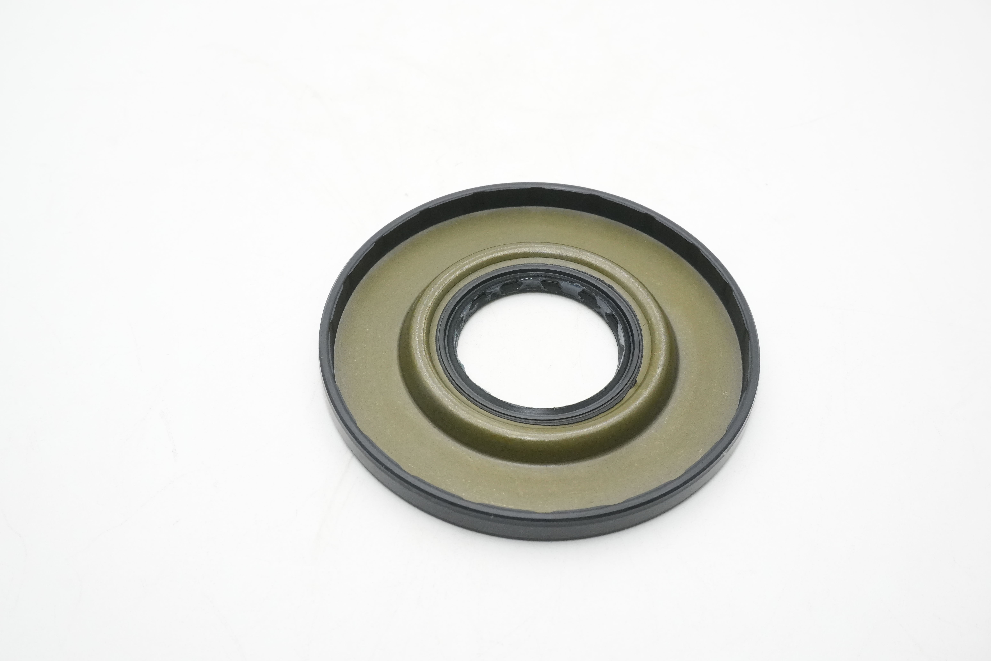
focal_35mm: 40
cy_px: 330
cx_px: 496
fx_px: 1115
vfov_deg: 33.0
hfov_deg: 47.9
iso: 2000
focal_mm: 27
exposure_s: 1/160
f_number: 11
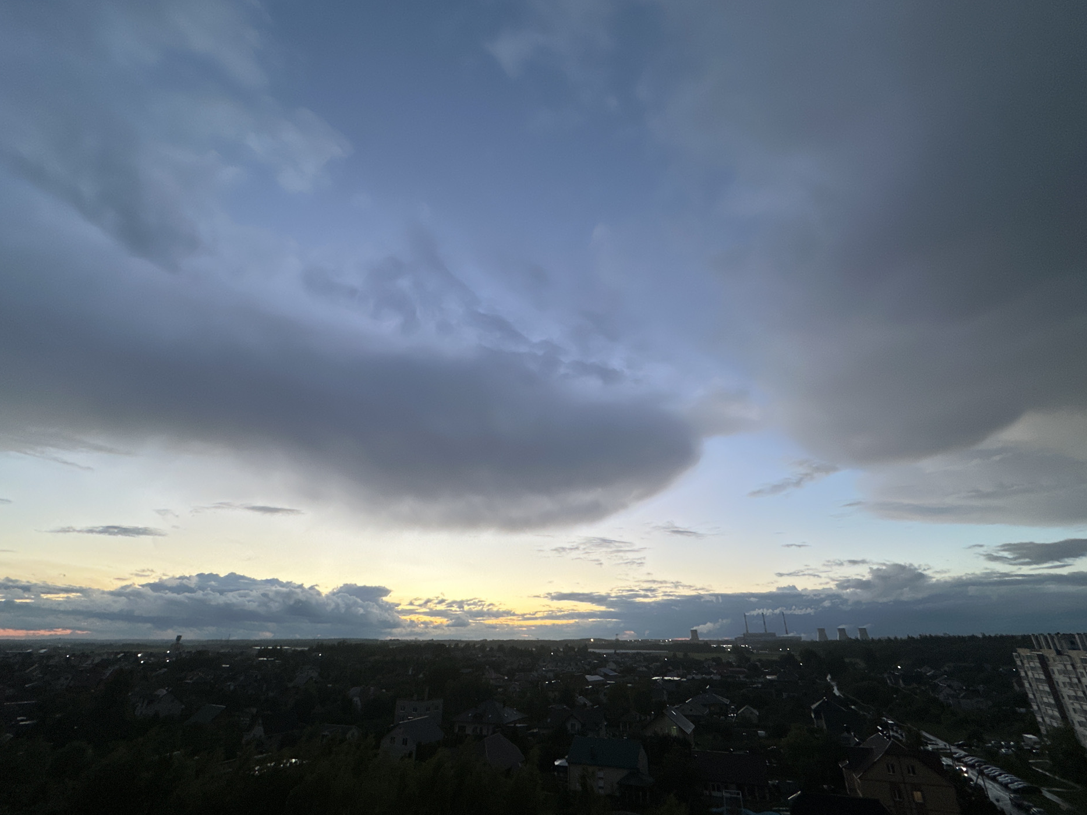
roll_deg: +0.2
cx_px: 561
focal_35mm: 15
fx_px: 471
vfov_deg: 81.7
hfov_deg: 98.1
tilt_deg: +24.7
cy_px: 428
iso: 200
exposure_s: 1/99
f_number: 2.2
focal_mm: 2.22
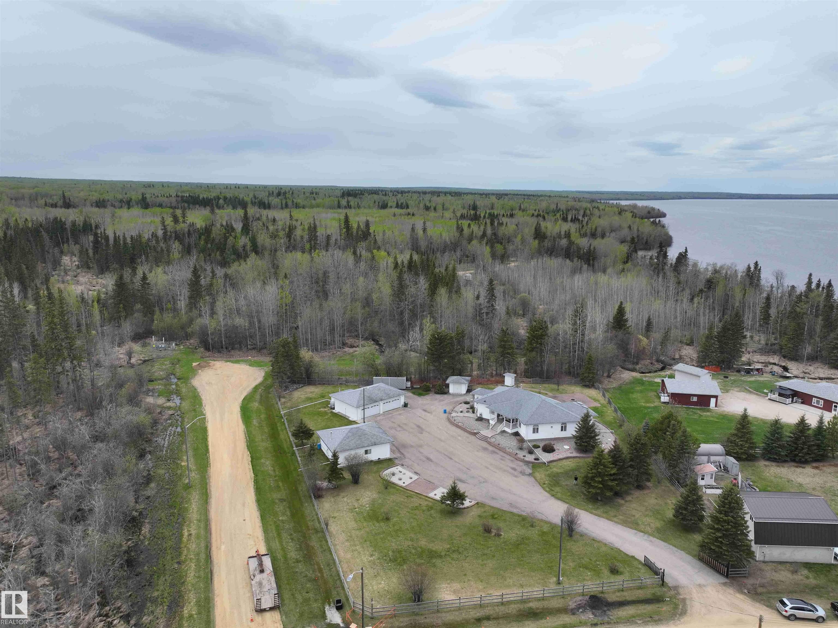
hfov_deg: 71.6
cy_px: 314
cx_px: 419
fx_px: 581
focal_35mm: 24
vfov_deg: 56.8
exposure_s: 1/2000
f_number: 2.8
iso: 140
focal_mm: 12.29
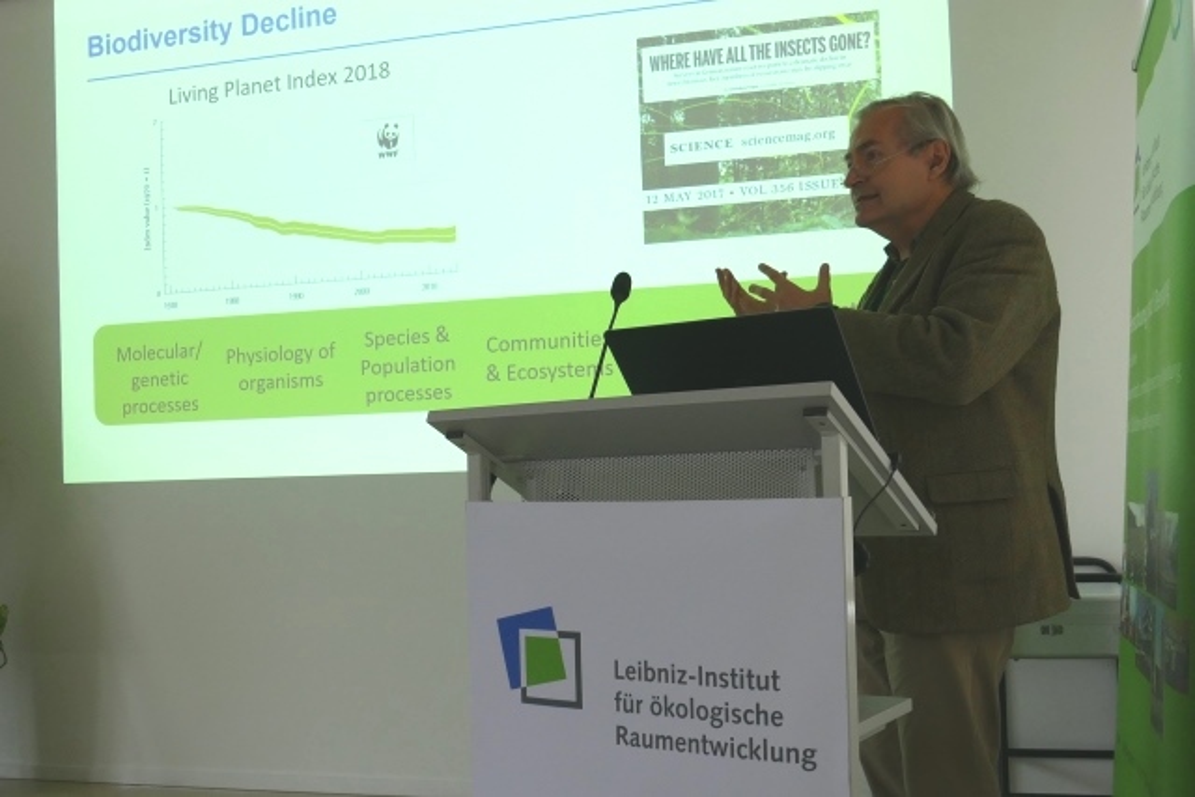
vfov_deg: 51.3
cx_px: 598
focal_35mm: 25
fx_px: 830
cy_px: 398
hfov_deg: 71.5
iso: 320
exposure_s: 1/60
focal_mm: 9.12
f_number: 2.8
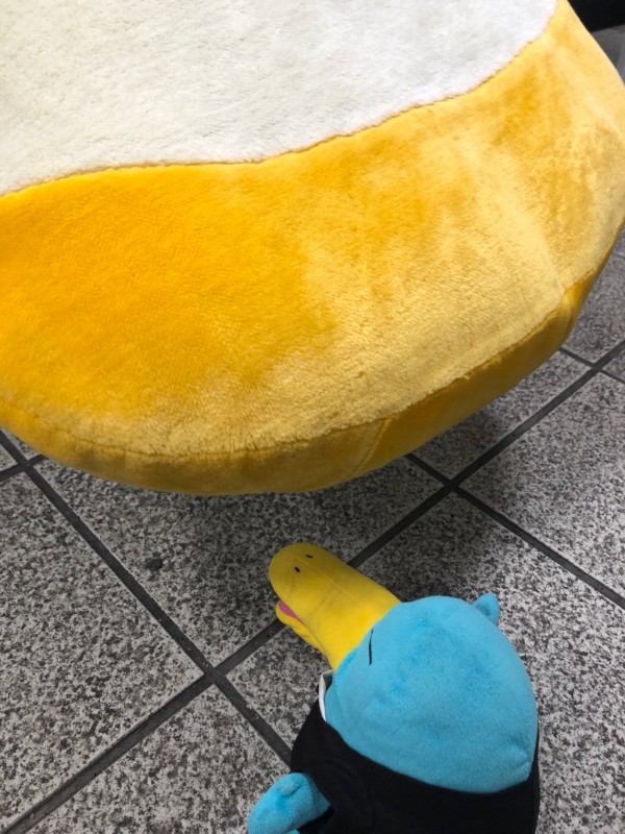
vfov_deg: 63.4
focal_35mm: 28
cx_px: 312
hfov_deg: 49.7
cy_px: 417
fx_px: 674
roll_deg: -5.2
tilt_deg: -39.9
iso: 20
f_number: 1.8
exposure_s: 1/30
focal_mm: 3.99
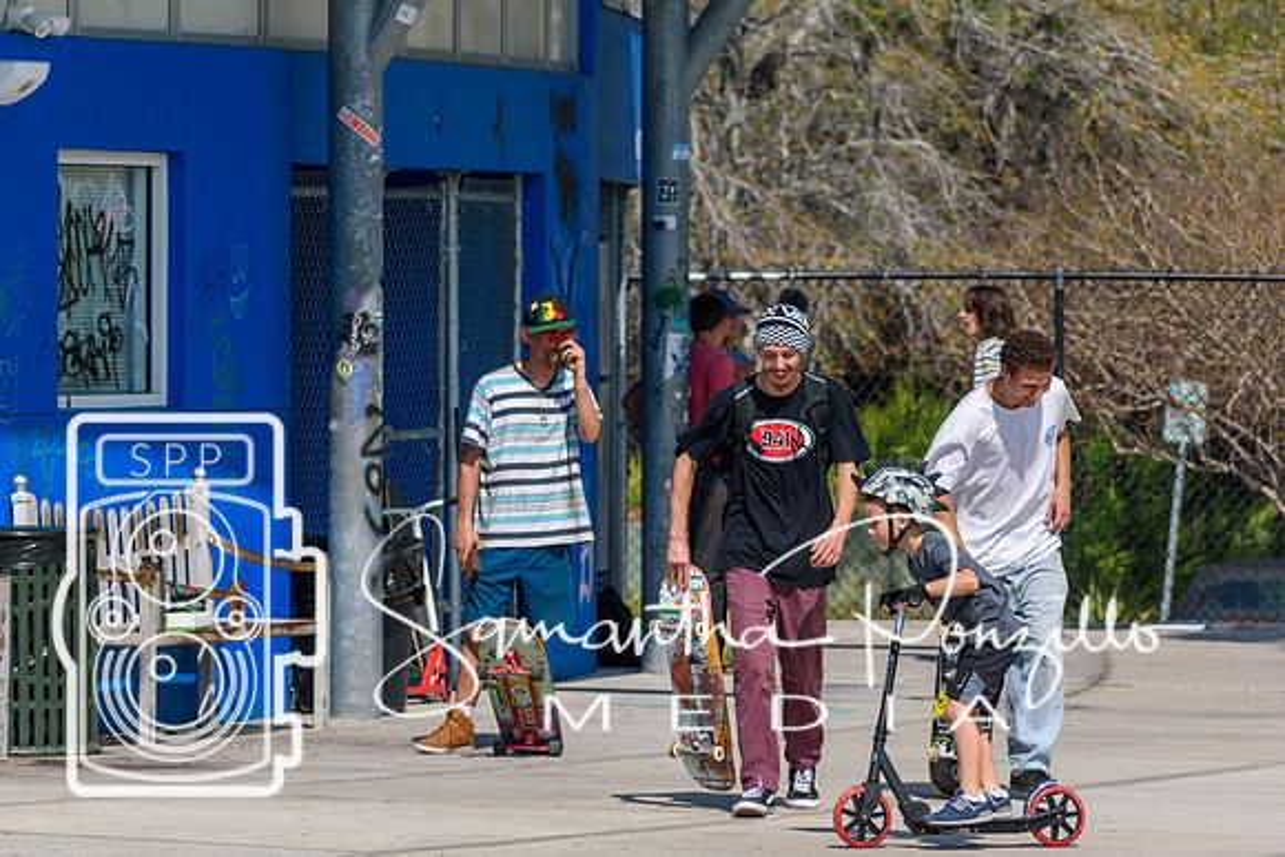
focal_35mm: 301
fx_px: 10734
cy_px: 428
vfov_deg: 4.6
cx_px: 642
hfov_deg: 6.9
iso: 200
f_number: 5.6
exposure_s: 1/2000
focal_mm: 200
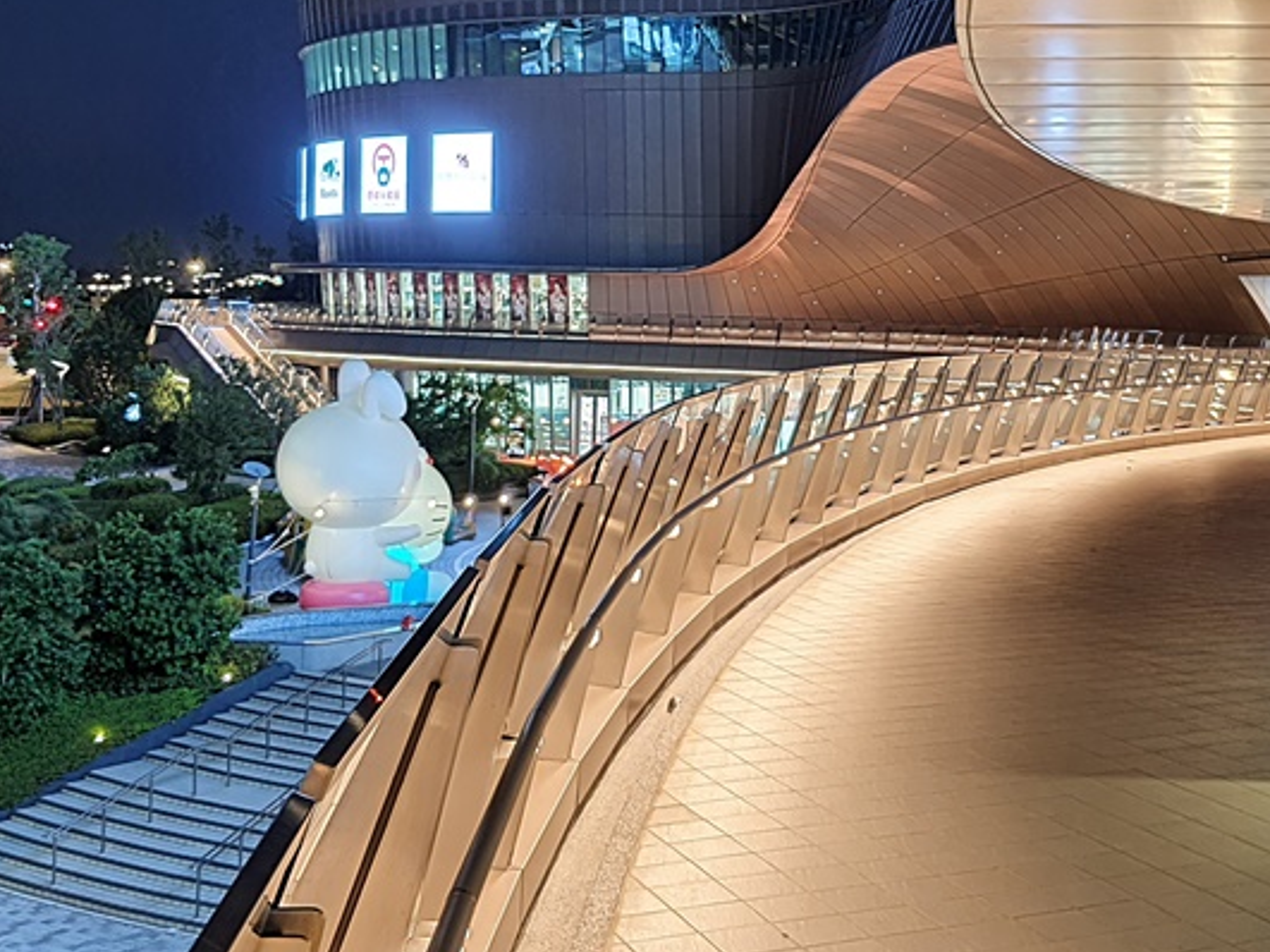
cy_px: 289
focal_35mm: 49
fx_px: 1797
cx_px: 789
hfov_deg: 38.7
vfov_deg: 29.4
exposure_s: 1/5
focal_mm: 4.32
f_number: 1.7
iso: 100
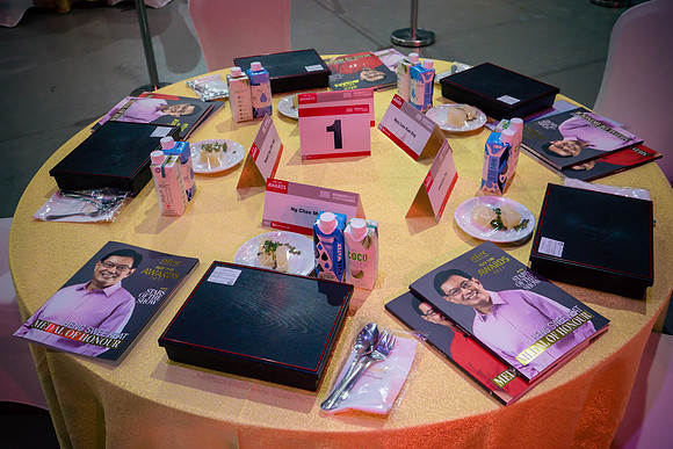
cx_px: 336
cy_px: 224
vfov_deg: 40.9
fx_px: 603
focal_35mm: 32
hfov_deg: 58.3
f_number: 2.8
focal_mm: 15
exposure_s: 1/100
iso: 800
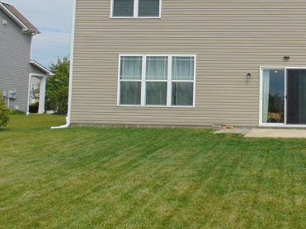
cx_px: 261
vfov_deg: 32.0
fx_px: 398
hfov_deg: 39.7
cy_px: 82
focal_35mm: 45
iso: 80
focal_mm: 4.5
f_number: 7.7
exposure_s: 1/250
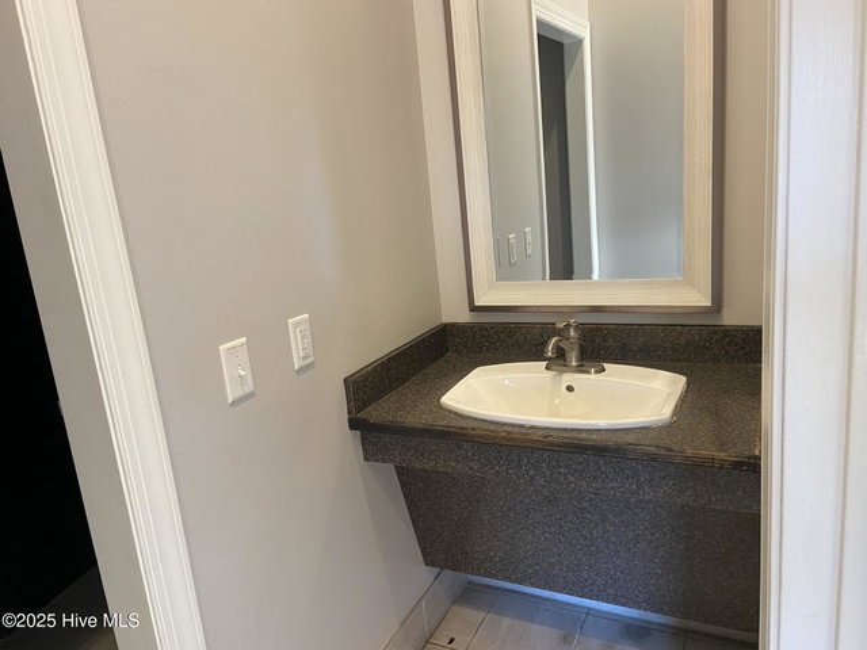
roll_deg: +5.8
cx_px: 434
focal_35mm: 26
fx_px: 651
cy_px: 325
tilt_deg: -12.6
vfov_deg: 53.1
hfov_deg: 67.3
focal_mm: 4.25
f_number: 1.8
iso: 100
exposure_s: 1/60
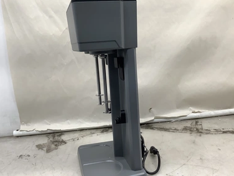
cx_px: 116
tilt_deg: -13.5
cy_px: 93
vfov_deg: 42.9
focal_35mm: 33
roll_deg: +4.5
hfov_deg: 55.4
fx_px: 223
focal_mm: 3.3
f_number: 2.4
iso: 64
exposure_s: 1/100
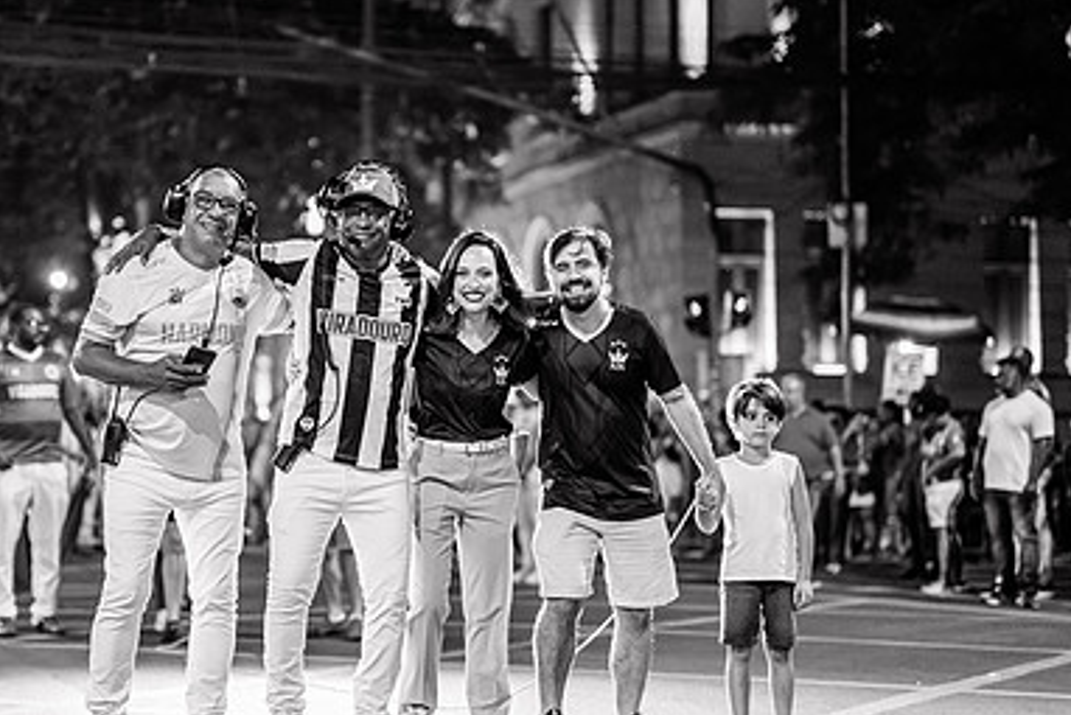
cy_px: 363
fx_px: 2262
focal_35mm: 76
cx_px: 384
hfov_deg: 26.5
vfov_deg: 18.0
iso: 2500
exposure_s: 1/320
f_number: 1.2
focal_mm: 50
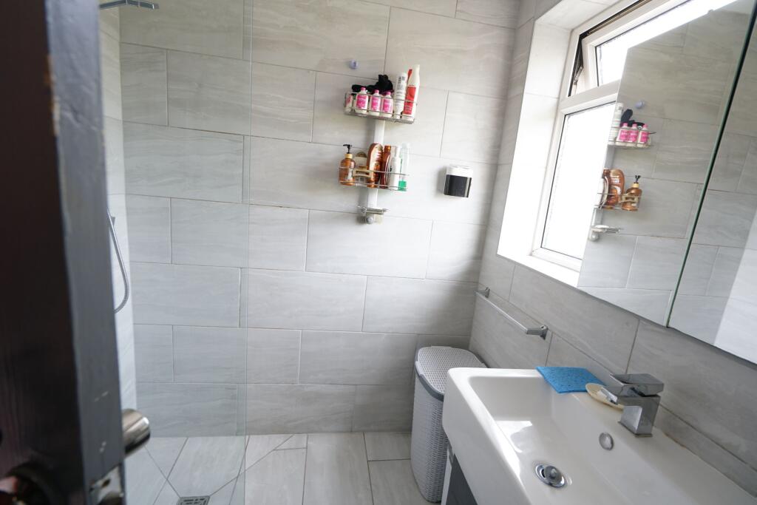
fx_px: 336
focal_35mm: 16
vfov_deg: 73.8
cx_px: 378
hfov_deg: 96.7
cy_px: 252
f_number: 5
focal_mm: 16
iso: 400
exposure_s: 1/40
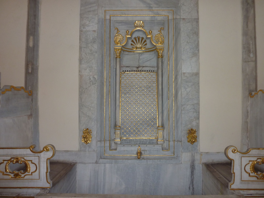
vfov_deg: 54.9
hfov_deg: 69.4
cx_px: 132
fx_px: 191
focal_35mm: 25
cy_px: 99
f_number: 3.3
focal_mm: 4.1
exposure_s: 1/30
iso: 160
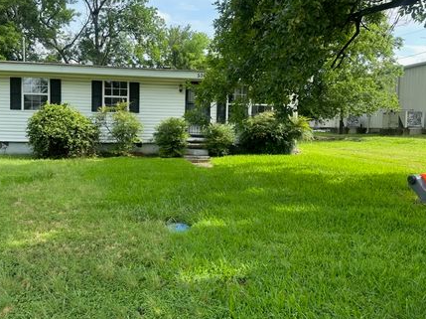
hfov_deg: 63.3
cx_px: 186
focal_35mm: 28
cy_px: 144
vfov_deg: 49.6
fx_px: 344
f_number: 1.78
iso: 80
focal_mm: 6.86
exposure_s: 1/1050
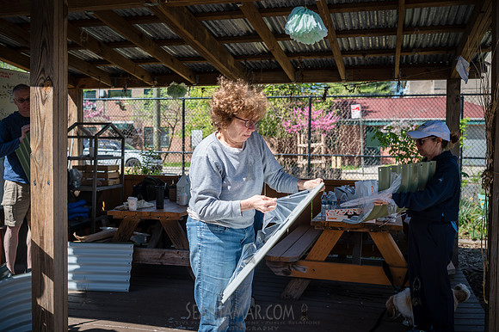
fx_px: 485
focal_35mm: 35
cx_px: 250
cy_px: 166
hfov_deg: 54.5
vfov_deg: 37.8
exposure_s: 1/640
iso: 100
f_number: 3.5
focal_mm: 35
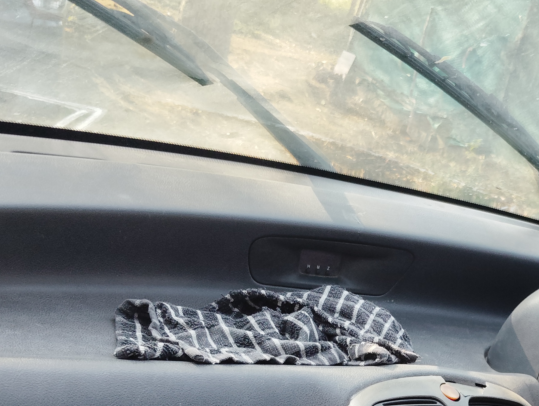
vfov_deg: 21.4
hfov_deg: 28.7
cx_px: 428
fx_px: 1029
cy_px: 417
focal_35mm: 66
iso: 50
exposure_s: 1/130
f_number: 1.8
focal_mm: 4.25
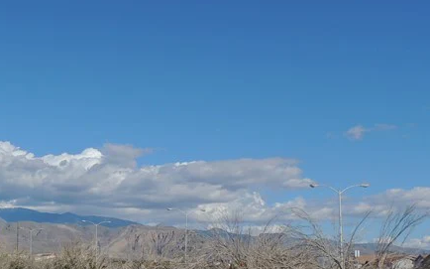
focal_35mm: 60
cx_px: -26
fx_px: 703
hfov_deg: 30.9
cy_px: 226
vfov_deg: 21.3
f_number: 3.3
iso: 100
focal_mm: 4.3
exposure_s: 1/2000
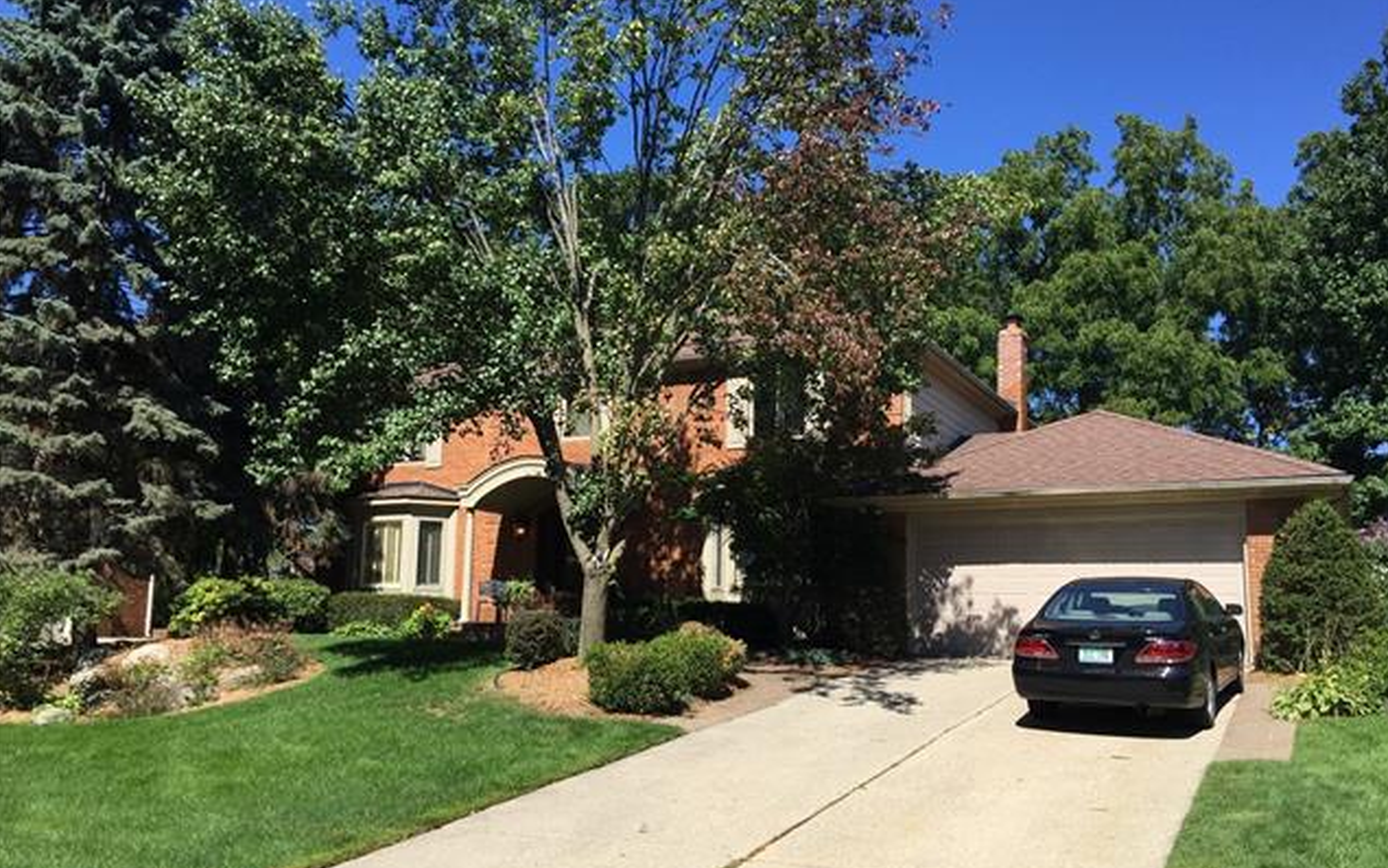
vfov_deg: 40.6
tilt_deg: +7.5
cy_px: 481
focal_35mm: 31
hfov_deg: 61.2
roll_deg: -2.2
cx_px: 695
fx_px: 1173
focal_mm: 4.15
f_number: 2.2
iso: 32
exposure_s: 1/1799
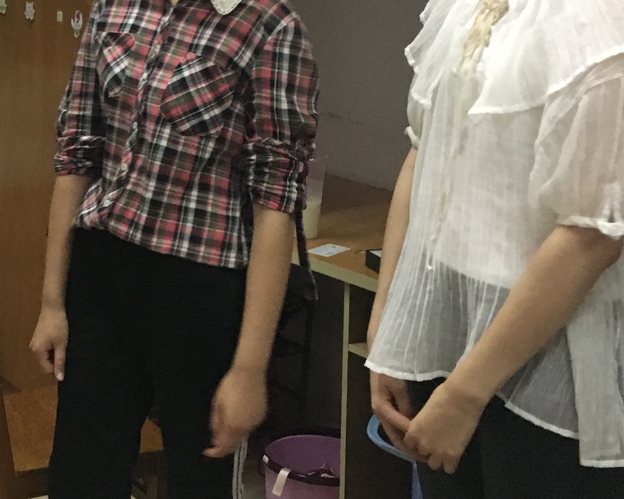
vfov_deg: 22.8
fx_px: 1219
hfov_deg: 27.5
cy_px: 100
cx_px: 39
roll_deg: -0.1
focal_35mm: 66
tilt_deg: -9.6
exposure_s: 1/17
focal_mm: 4.15
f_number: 2.2
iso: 250
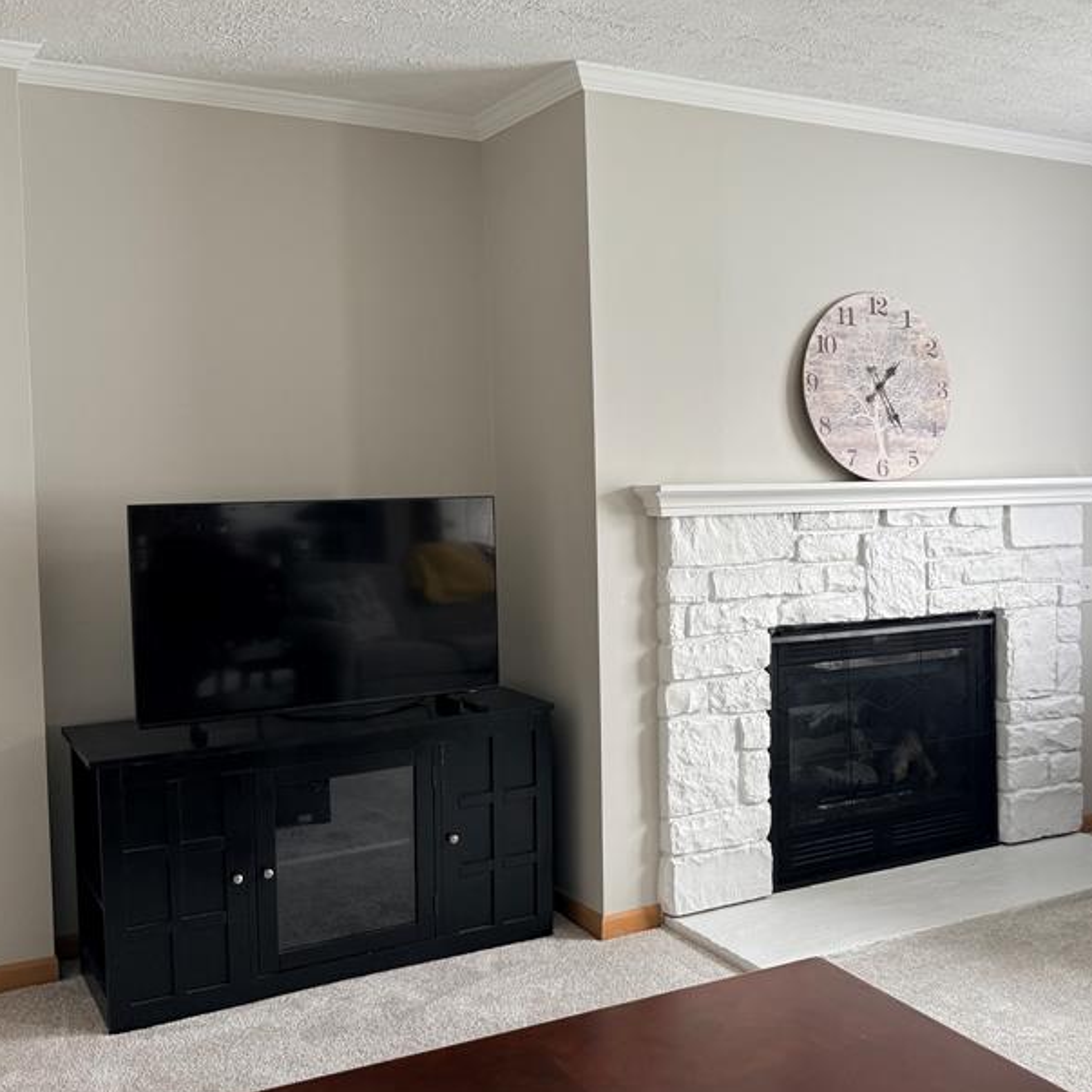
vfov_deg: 46.0
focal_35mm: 36
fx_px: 1285
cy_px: 534
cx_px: 685
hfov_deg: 45.6
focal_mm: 6.76
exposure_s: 1/121
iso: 160
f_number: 1.78
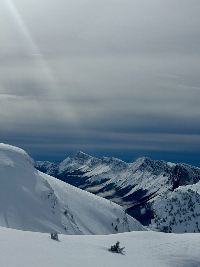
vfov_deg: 39.7
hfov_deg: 30.3
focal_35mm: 48
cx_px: 100
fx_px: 370
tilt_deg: +1.3
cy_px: 134
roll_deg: -1.3
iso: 64
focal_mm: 6.76
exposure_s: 1/20000
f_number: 1.78
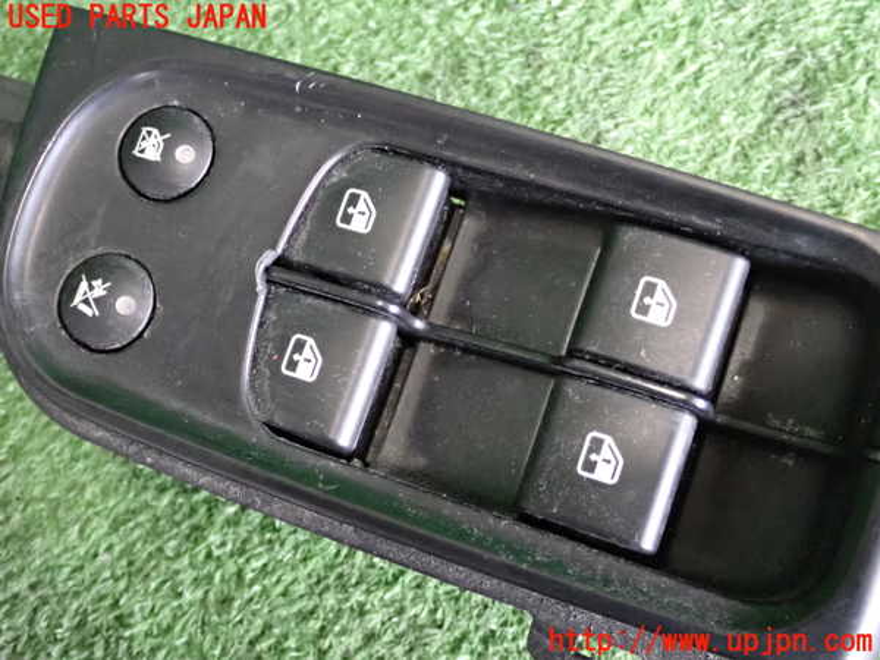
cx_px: 440
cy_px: 330
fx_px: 1195
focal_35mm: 47
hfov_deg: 40.4
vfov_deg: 30.9
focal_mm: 8.4
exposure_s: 1/60
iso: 3200
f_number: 3.1
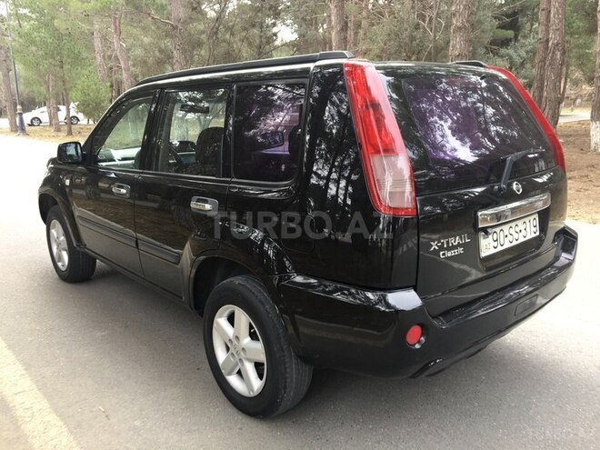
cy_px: 225
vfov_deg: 48.2
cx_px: 300
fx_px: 503
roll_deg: -0.2
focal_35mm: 29
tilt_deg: -12.3
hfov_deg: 61.7
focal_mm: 4.15
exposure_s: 1/100
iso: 32
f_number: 2.2
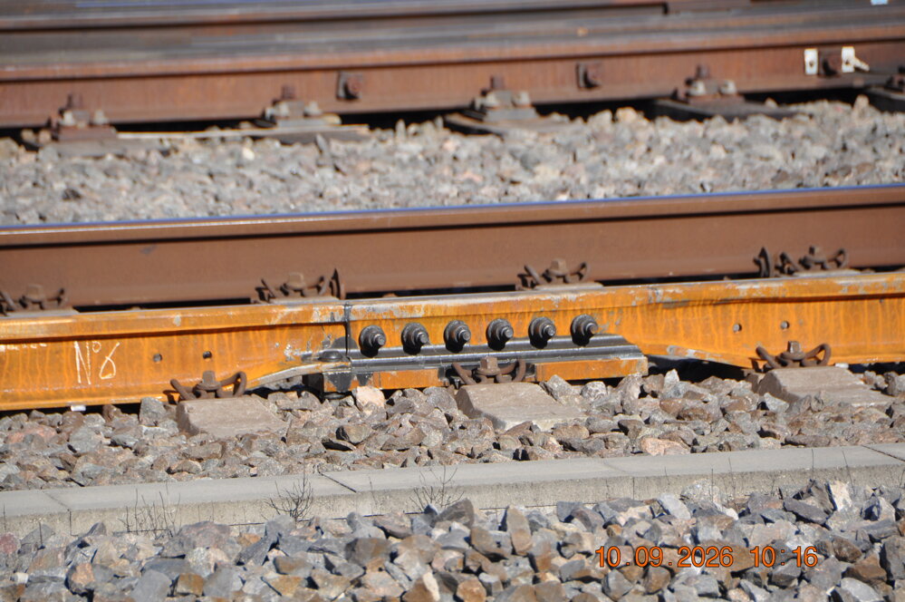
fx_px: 7534
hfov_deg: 6.9
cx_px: 452
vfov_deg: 4.6
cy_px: 301
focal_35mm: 300
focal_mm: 200
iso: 200
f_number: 6.3
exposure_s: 1/640
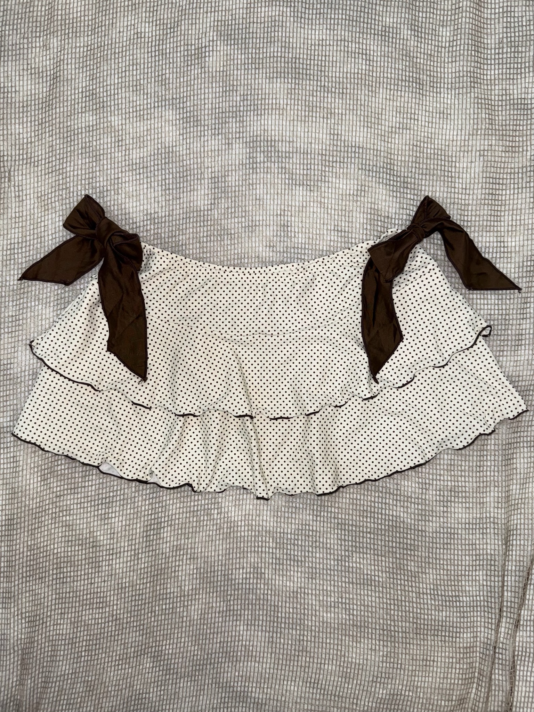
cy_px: 356
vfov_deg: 71.6
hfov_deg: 56.8
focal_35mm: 24
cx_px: 267
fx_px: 494
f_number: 1.78
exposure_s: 1/59
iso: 64
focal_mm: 6.76
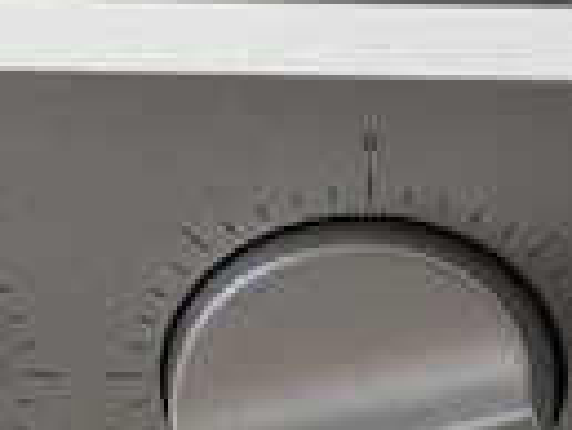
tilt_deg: -39.1
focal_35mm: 297
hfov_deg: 6.7
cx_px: 213
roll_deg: -1.7
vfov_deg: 5.0
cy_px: 452
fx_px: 4912
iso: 50
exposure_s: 1/123
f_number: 1.78
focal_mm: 6.76
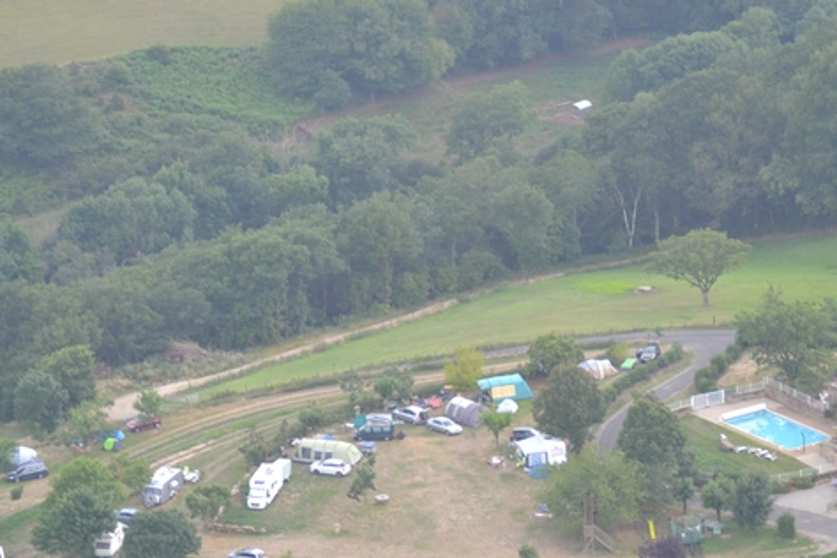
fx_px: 4580
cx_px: 425
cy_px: 320
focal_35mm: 197
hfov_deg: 10.4
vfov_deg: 7.0
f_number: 5
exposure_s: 1/400
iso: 400
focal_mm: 98
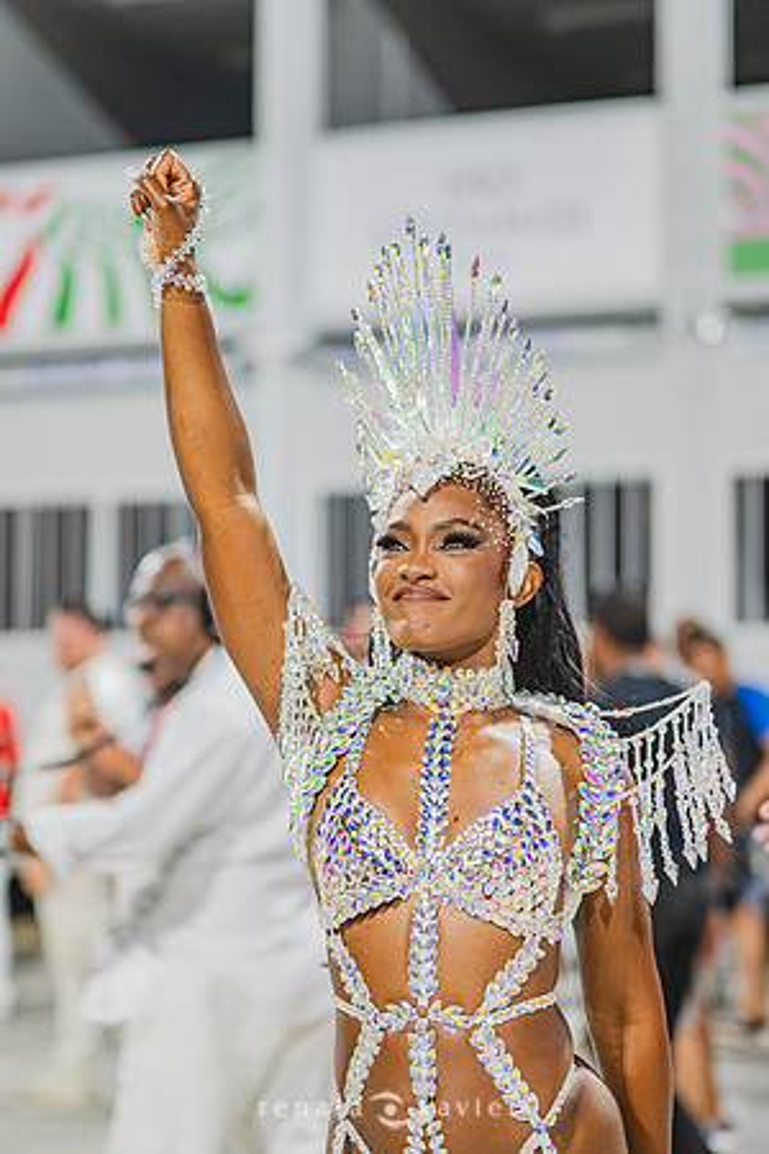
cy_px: 577
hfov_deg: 18.2
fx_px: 2403
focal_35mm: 75
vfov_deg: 27.0
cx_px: 384
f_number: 1.3
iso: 1600
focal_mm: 50
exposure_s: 1/1000
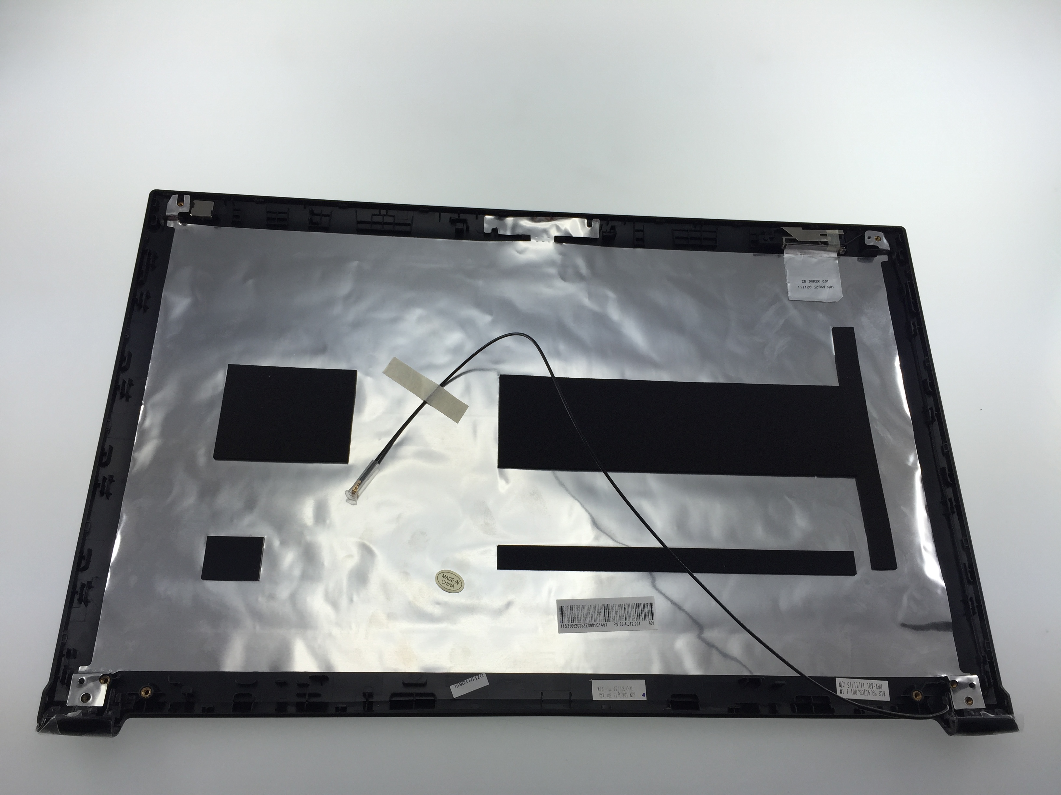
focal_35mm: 29
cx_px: 530
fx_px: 889
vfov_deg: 48.2
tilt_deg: -66.2
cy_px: 398
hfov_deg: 61.7
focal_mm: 4.15
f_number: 2.2
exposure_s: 1/213
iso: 32
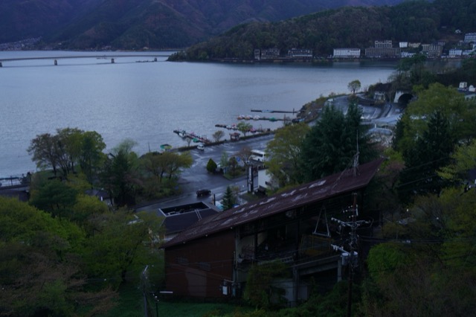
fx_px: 436
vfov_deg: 39.9
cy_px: 158
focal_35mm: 33
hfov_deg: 57.2
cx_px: 238
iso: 100
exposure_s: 1/100
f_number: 5.6
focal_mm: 33
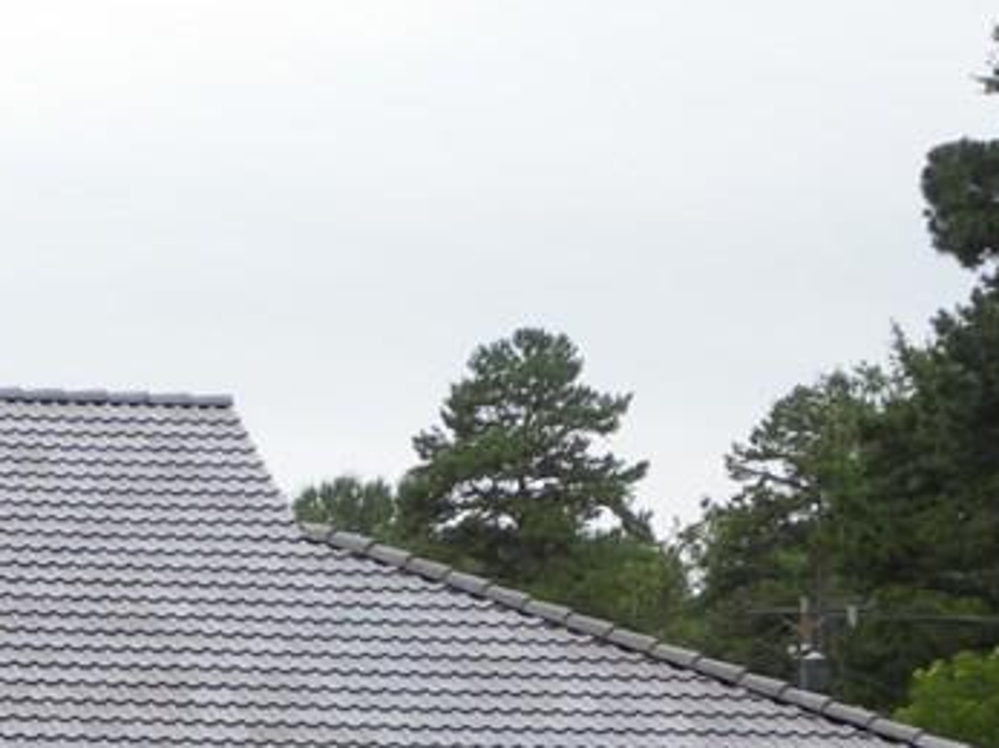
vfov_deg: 8.5
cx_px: -262
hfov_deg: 11.3
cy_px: 1004
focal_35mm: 171
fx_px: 4933
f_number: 3.5
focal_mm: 10.3
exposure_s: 1/160
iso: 80
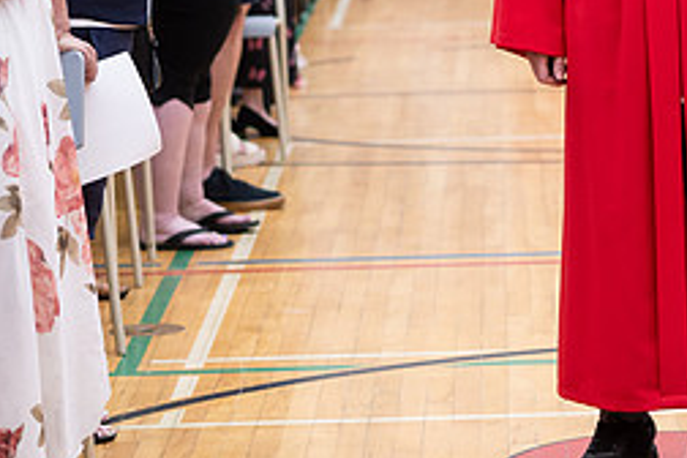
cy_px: -10
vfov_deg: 6.5
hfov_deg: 9.7
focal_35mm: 212
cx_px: 583
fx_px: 4045
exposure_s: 1/200
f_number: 2.8
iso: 1000
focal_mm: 85
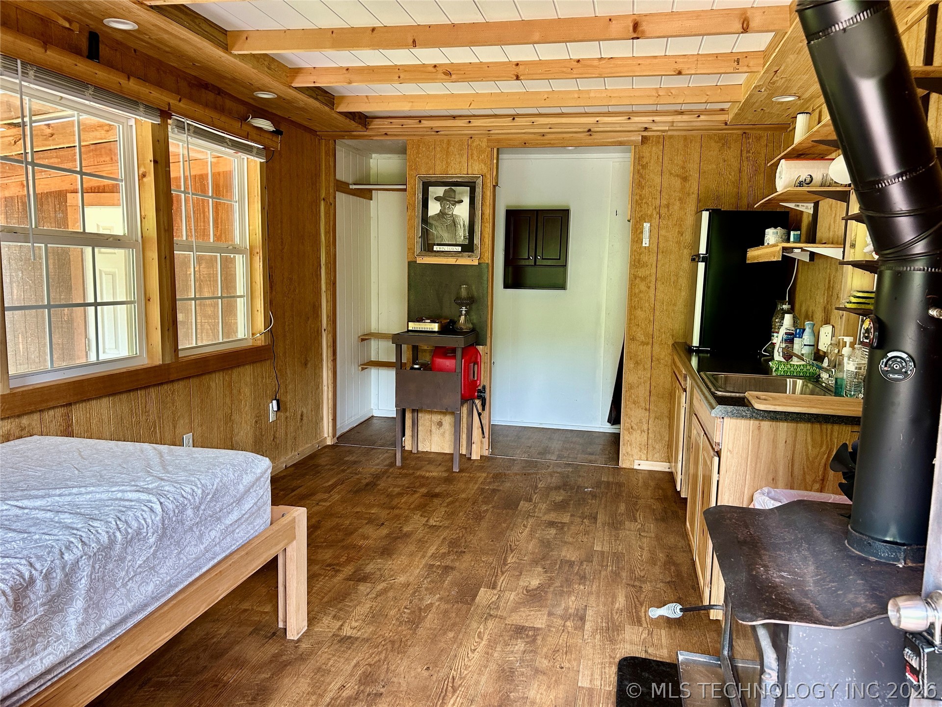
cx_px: 471
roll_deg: -1.7
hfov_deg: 67.3
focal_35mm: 26
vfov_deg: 53.1
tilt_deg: -6.9
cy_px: 354
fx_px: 708
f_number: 1.5
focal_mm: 5.7
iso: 125
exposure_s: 1/68
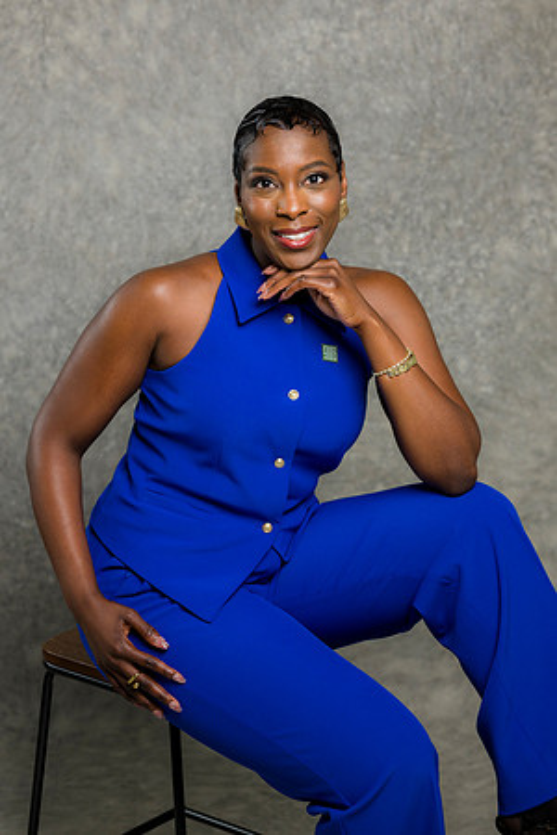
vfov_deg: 23.9
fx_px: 1973
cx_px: 278
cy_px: 418
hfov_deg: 16.1
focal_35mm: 85
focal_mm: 85
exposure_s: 1/200
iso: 125
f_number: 5
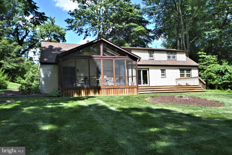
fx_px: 174
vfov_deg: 47.9
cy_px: 78
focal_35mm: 27
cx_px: 116
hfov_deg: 67.4
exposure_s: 1/1000
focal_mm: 18
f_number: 4.5
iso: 250
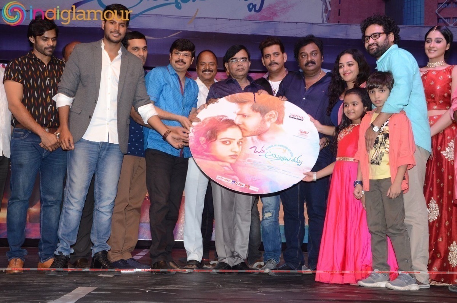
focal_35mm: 68
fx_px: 855
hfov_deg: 29.9
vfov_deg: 20.1
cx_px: 228
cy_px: 152
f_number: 7.1
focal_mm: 45
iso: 1250
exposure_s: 1/125
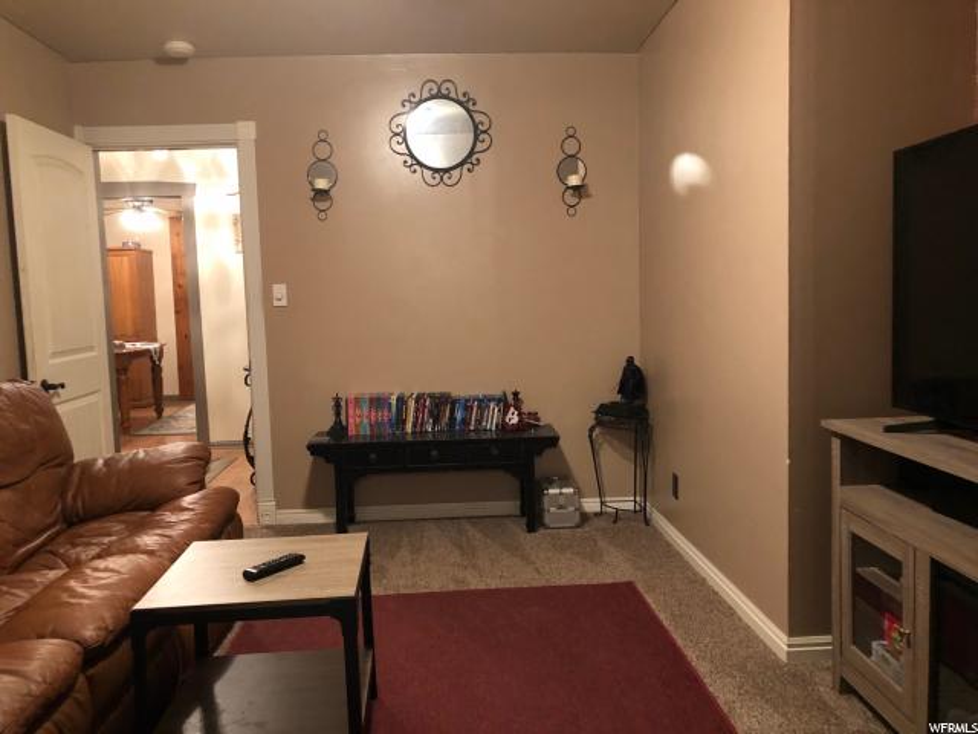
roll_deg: +1.1
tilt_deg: -5.5
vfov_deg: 49.7
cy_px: 367
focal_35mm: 28
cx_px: 489
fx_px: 791
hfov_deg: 63.4
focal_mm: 3.99
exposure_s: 1/5
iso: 100
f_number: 1.8
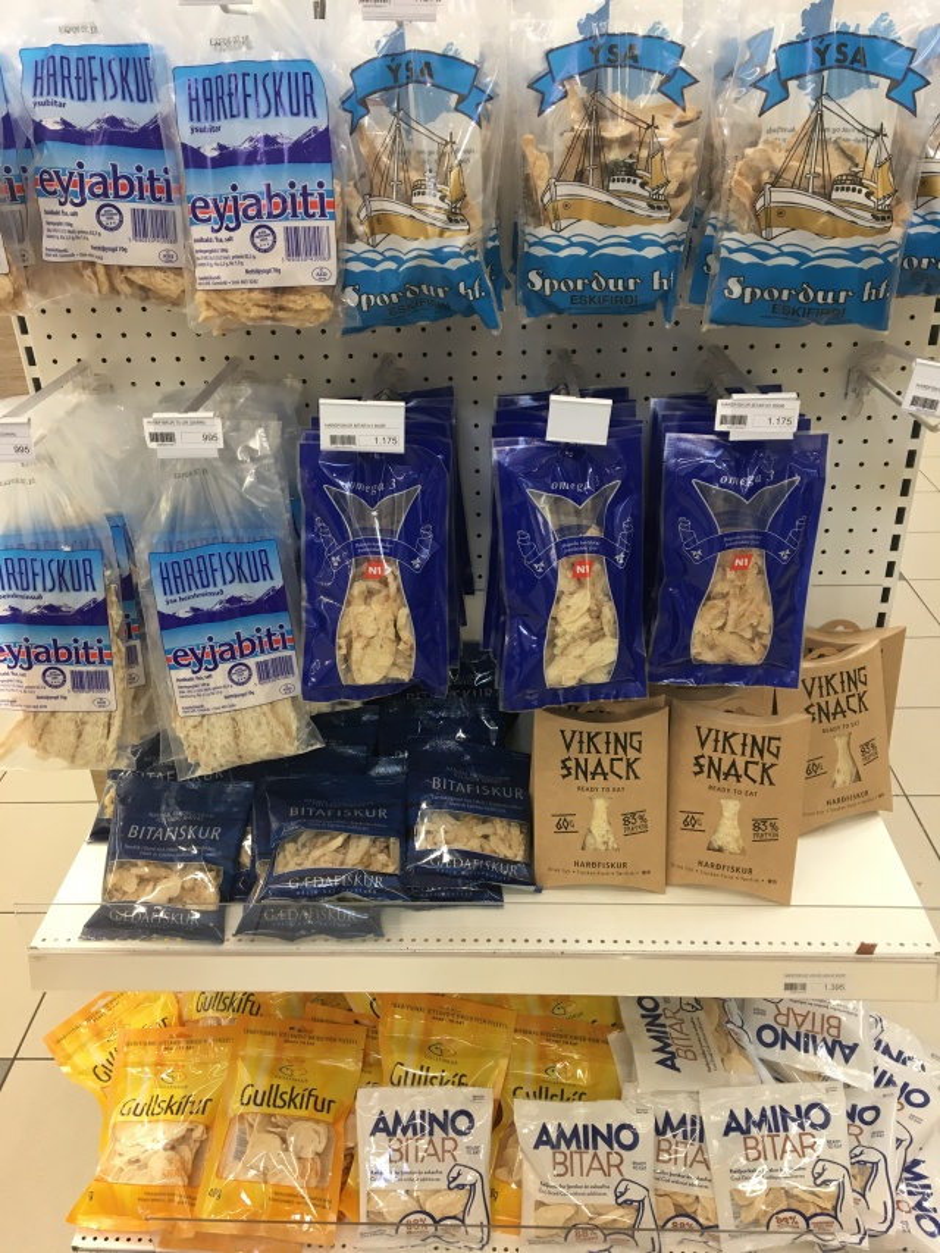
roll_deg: +3.5
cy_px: 626
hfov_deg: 48.2
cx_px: 470
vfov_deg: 61.7
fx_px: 1050
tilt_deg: -30.5
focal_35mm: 29
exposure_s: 1/30
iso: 64
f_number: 2.2
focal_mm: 4.15
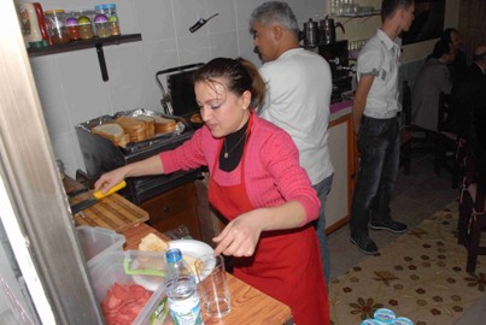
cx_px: 260
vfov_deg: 43.7
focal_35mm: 30
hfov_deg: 61.8
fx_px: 406
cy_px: 178
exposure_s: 1/250
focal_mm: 18
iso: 1000
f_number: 11
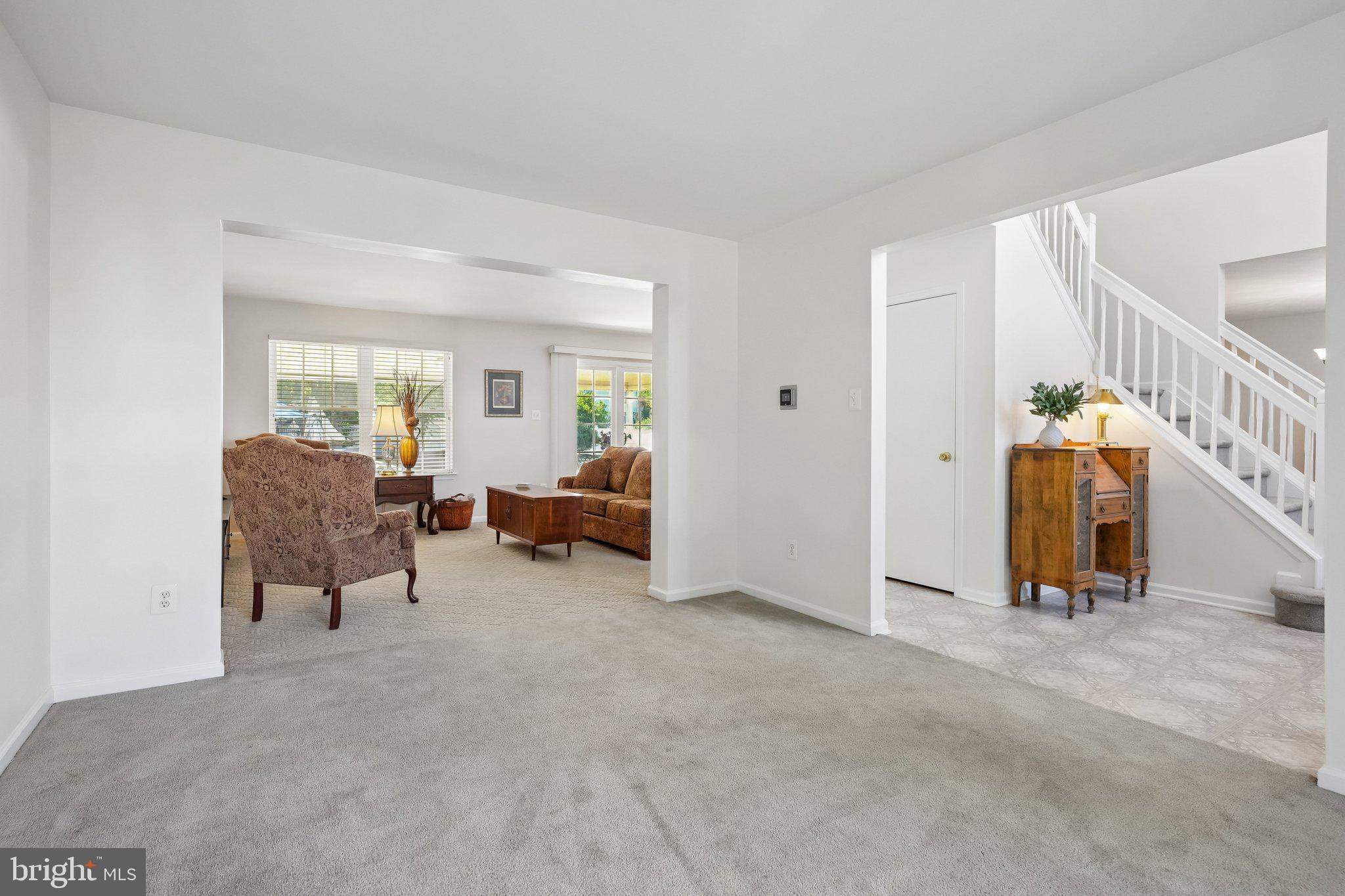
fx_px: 635
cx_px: 672
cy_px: 448
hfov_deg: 93.3
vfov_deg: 70.4
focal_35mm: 17
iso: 3200
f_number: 5.6
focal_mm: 17
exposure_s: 1/320
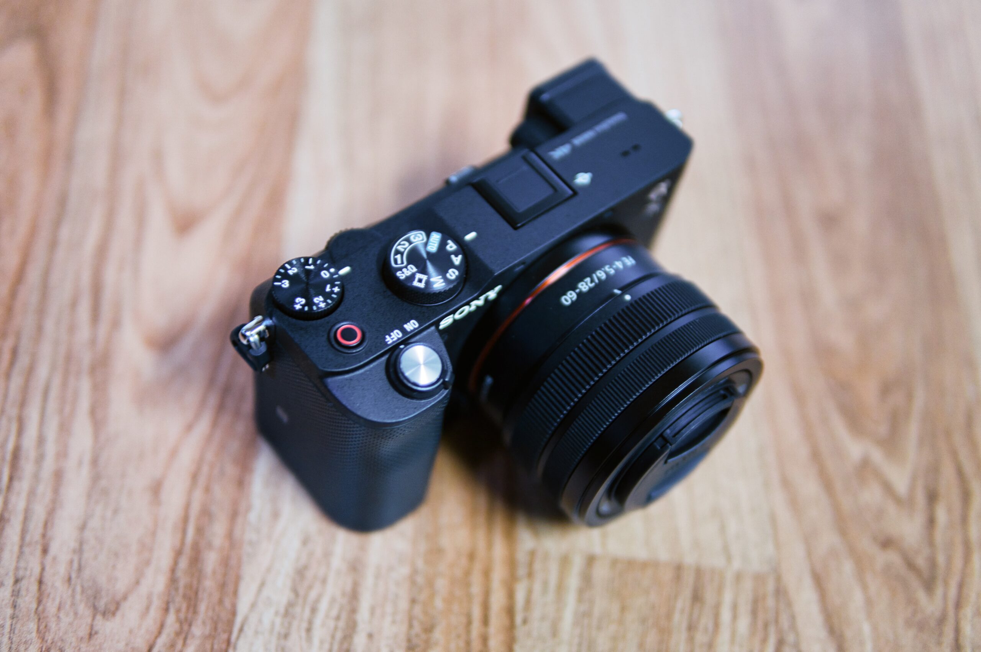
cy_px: 326
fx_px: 1225
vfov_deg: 29.8
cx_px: 490
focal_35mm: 45
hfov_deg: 43.6
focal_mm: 30
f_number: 1.4
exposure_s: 1/40
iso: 400
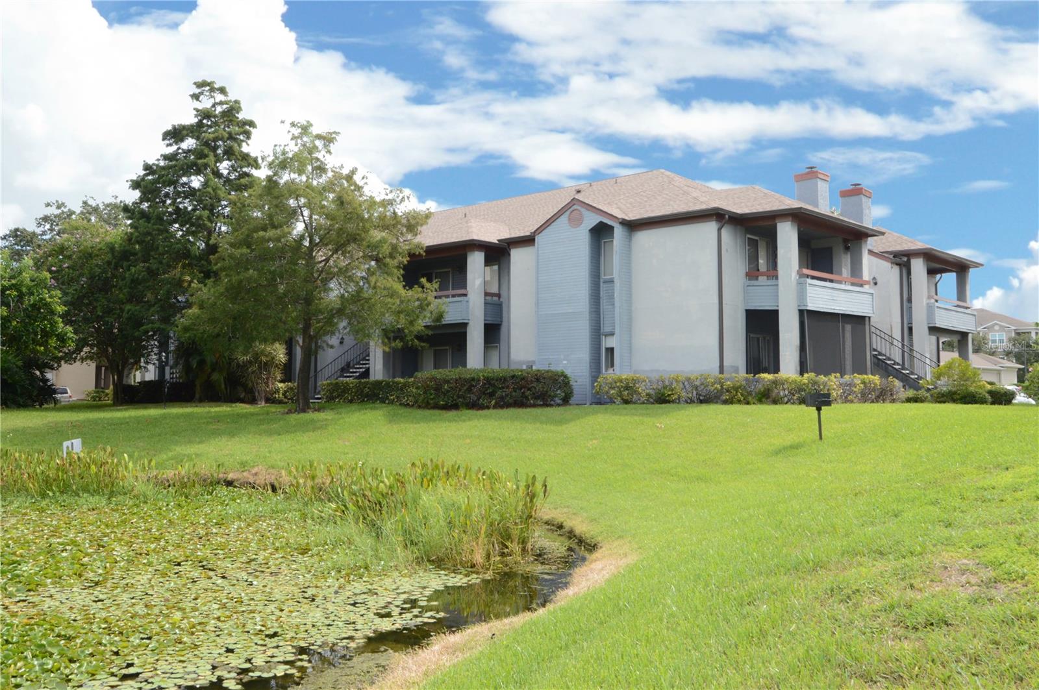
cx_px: 520
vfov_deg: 45.6
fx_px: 822
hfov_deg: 64.6
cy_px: 345
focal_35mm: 28
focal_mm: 19
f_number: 11
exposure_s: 1/125
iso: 400
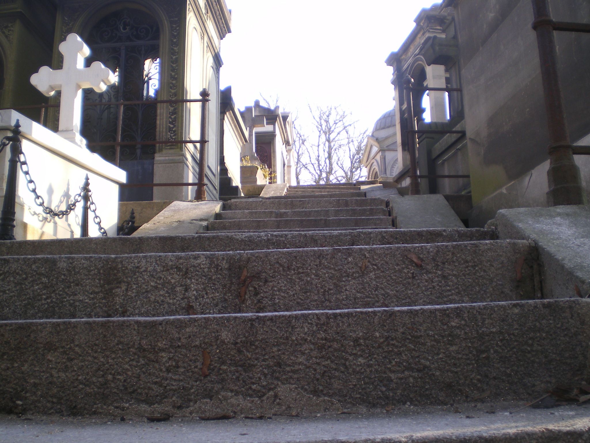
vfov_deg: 37.7
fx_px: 648
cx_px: 295
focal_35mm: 38
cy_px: 222
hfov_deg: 49.0
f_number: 3.1
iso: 64
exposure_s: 1/100
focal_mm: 6.3
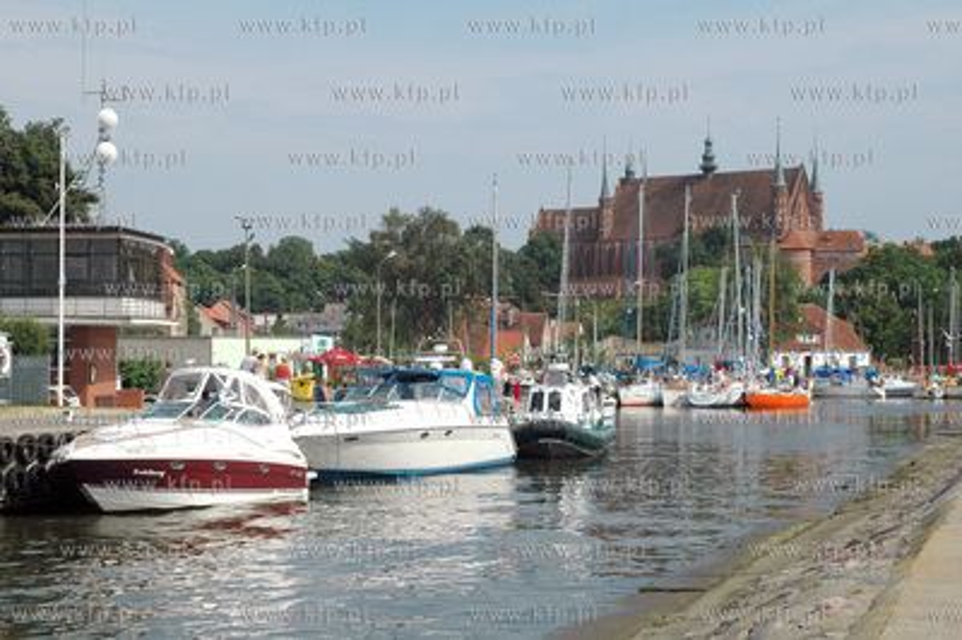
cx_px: 481
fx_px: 1842
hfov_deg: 29.3
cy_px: 320
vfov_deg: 19.7
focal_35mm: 69
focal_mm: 46
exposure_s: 1/1600
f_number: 8
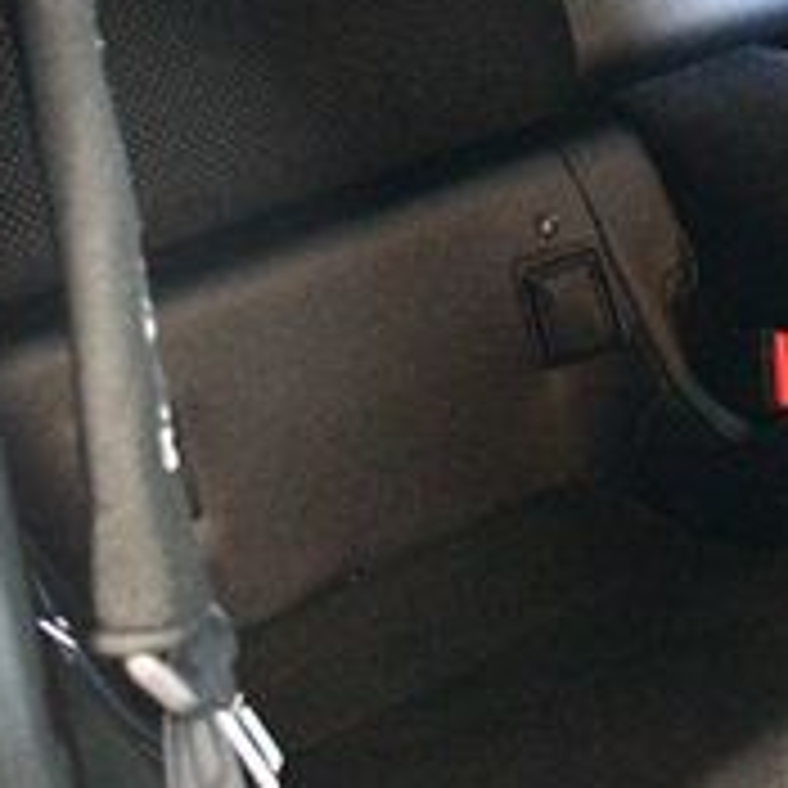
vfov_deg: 18.2
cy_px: -9
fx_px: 2395
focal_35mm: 93
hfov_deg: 18.0
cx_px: 883
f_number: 3.5
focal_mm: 20
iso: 12800
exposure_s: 1/50
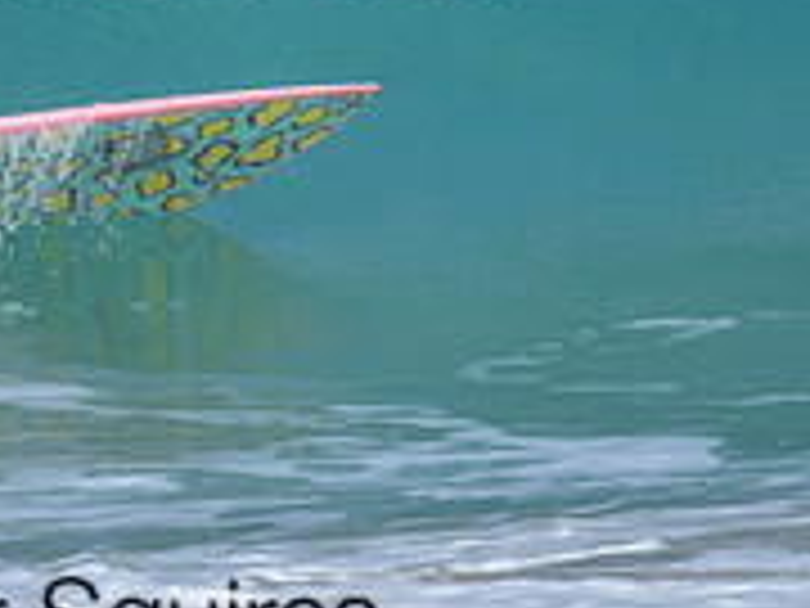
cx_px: -2
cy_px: -88
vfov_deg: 0.4
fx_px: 79418
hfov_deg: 0.6
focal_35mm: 3394
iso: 320
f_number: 6.3
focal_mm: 800
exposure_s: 1/2500
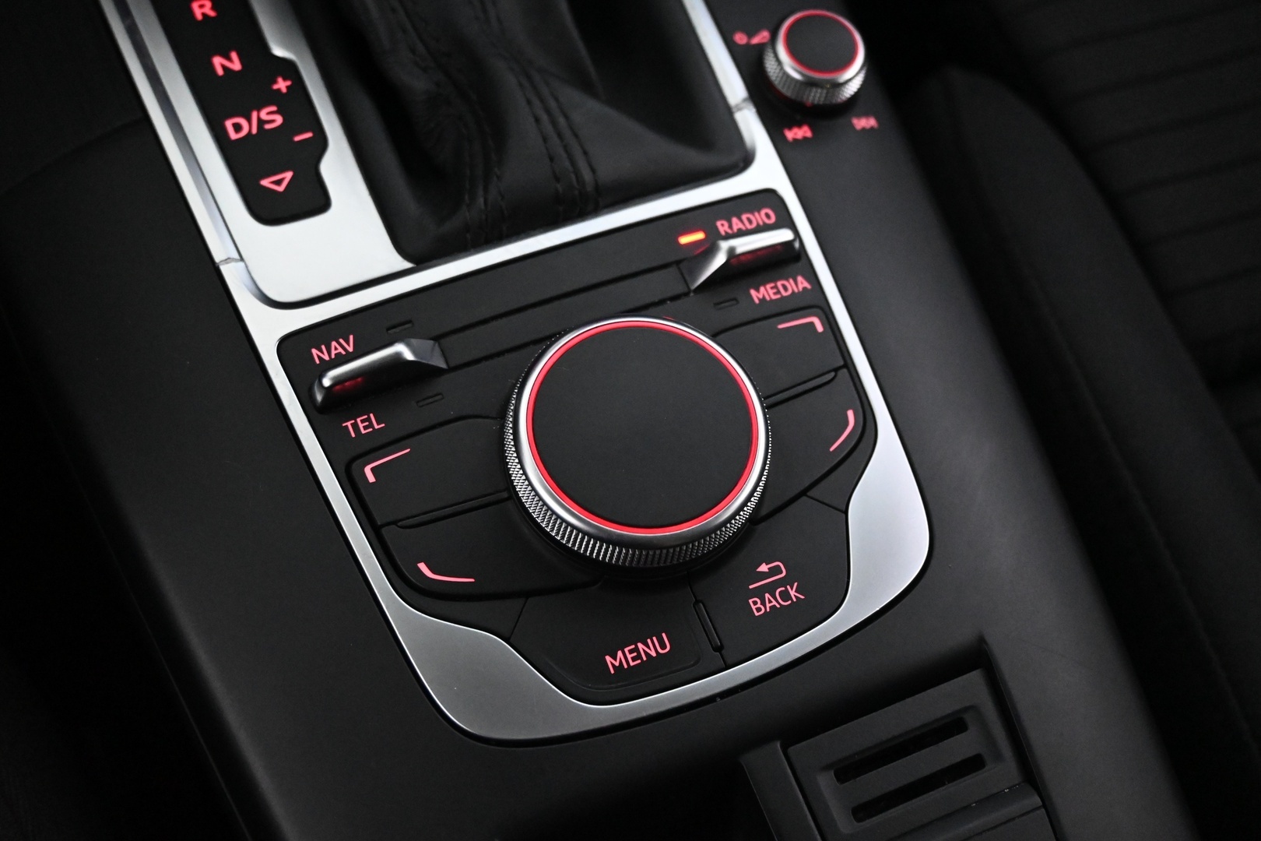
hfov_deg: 47.2
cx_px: 630
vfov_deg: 32.4
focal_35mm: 41
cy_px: 420
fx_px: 1445
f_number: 4.5
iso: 7200
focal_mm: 27.5
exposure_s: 1/40
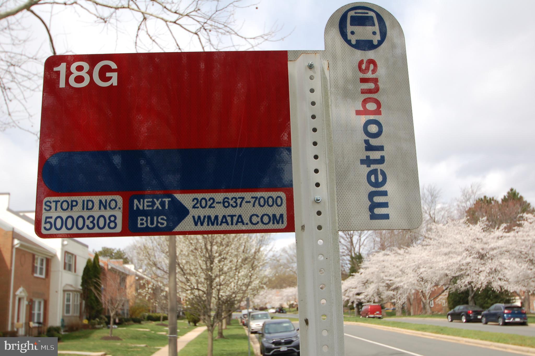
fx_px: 534
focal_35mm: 36
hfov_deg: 53.2
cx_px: 268
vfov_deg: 36.8
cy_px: 178
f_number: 8
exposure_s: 1/250
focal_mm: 24
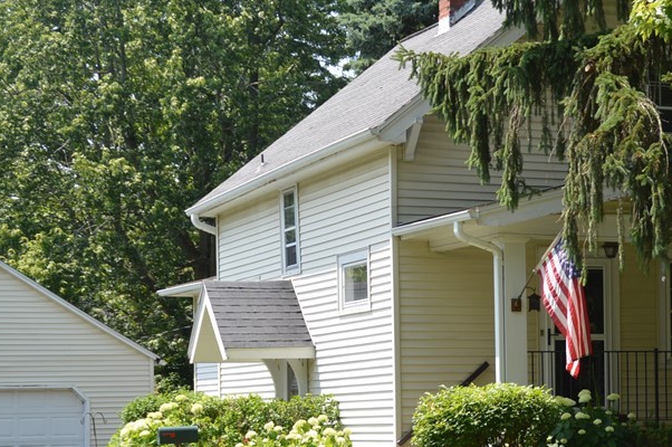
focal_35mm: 103
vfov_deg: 13.2
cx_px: 561
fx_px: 1921
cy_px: 345
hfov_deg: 19.6
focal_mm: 38
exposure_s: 1/200
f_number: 7.1
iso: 100
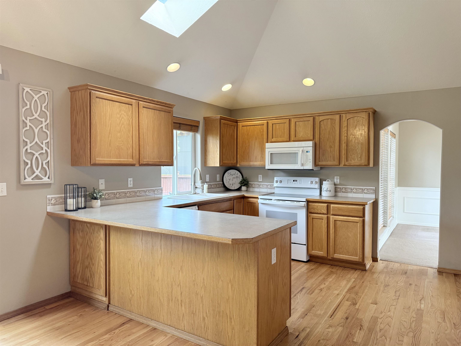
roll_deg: -0.2
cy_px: 173
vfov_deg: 56.8
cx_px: 230
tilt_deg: -1.5
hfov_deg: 71.6
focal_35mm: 24
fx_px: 320
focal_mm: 6.76
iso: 200
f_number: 1.78
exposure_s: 1/120
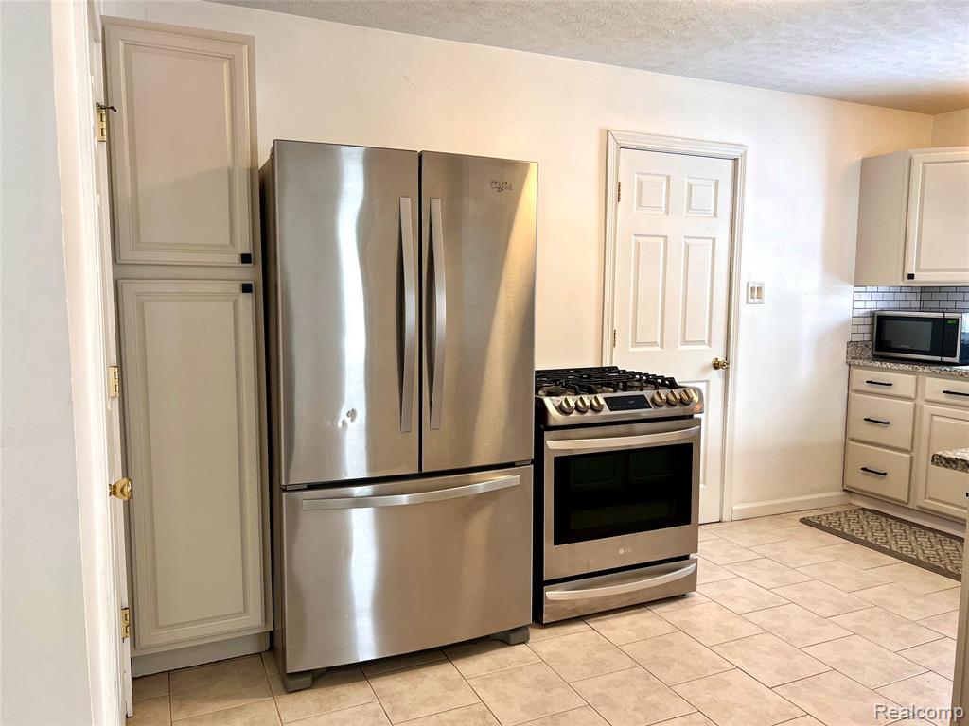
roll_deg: +0.1
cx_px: 484
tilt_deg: -5.9
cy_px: 363
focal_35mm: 26
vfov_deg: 53.1
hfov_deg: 67.3
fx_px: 728
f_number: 1.5
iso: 64
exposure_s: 1/60
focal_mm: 5.7
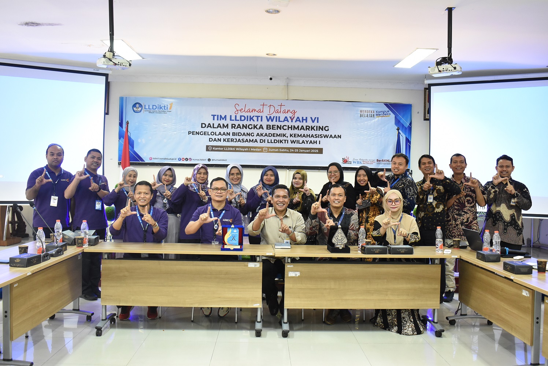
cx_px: 274
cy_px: 183
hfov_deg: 57.2
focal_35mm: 33
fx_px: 503
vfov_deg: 40.0
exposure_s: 1/25
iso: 2000
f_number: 5.6
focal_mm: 22
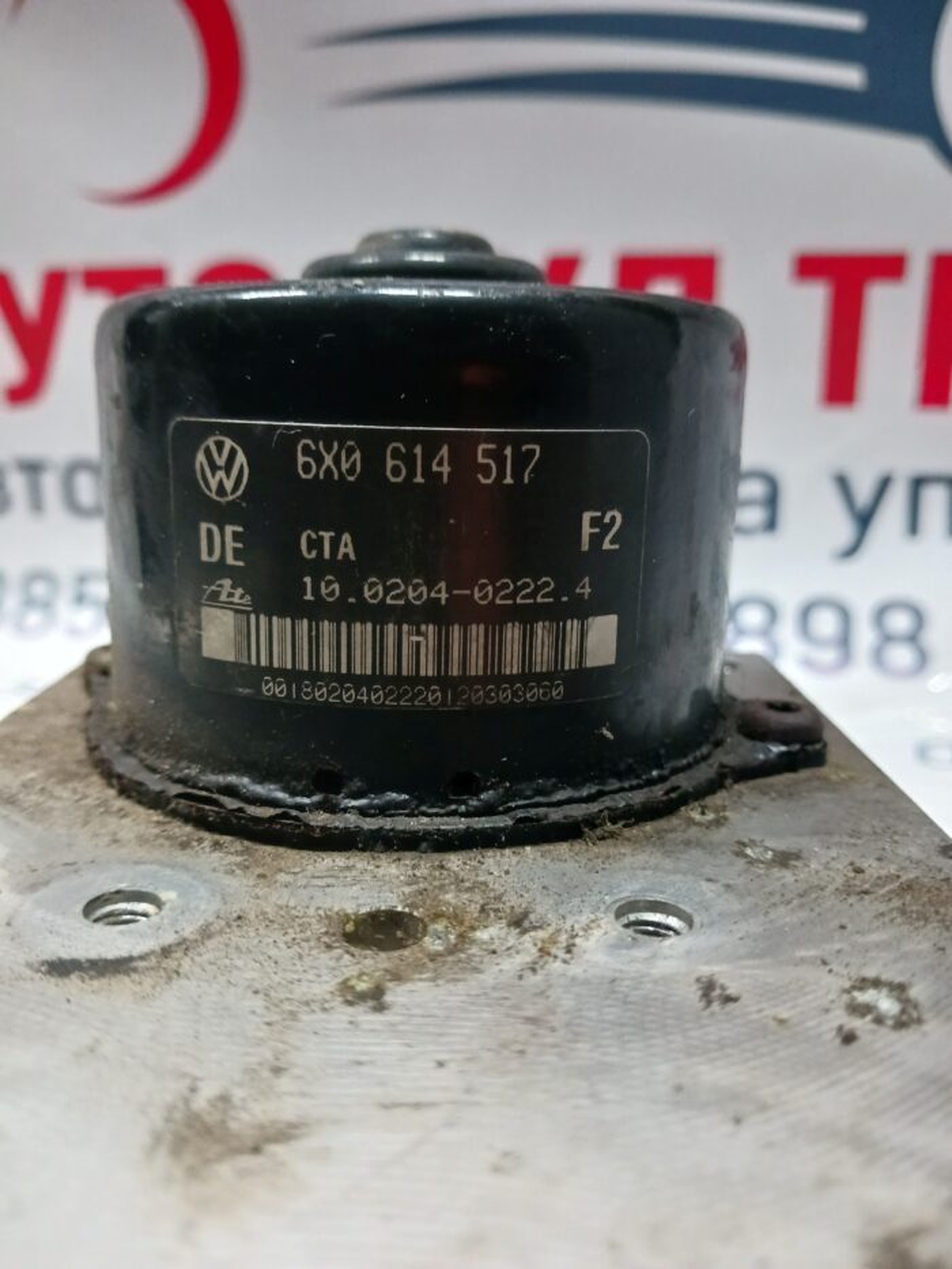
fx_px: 990
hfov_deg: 51.4
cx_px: 476
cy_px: 634
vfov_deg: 65.3
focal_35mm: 27
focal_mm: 4
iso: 640
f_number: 1.8
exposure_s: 1/20
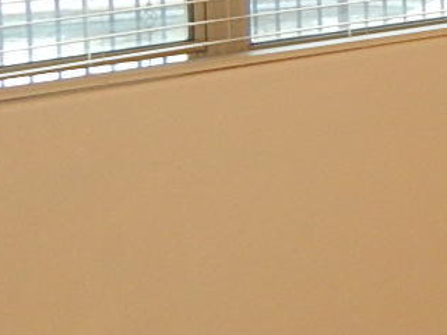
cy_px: -120
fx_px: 1420
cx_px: 1032
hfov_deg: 13.6
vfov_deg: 12.9
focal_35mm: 110
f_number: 3
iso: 200
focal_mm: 4
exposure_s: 1/30
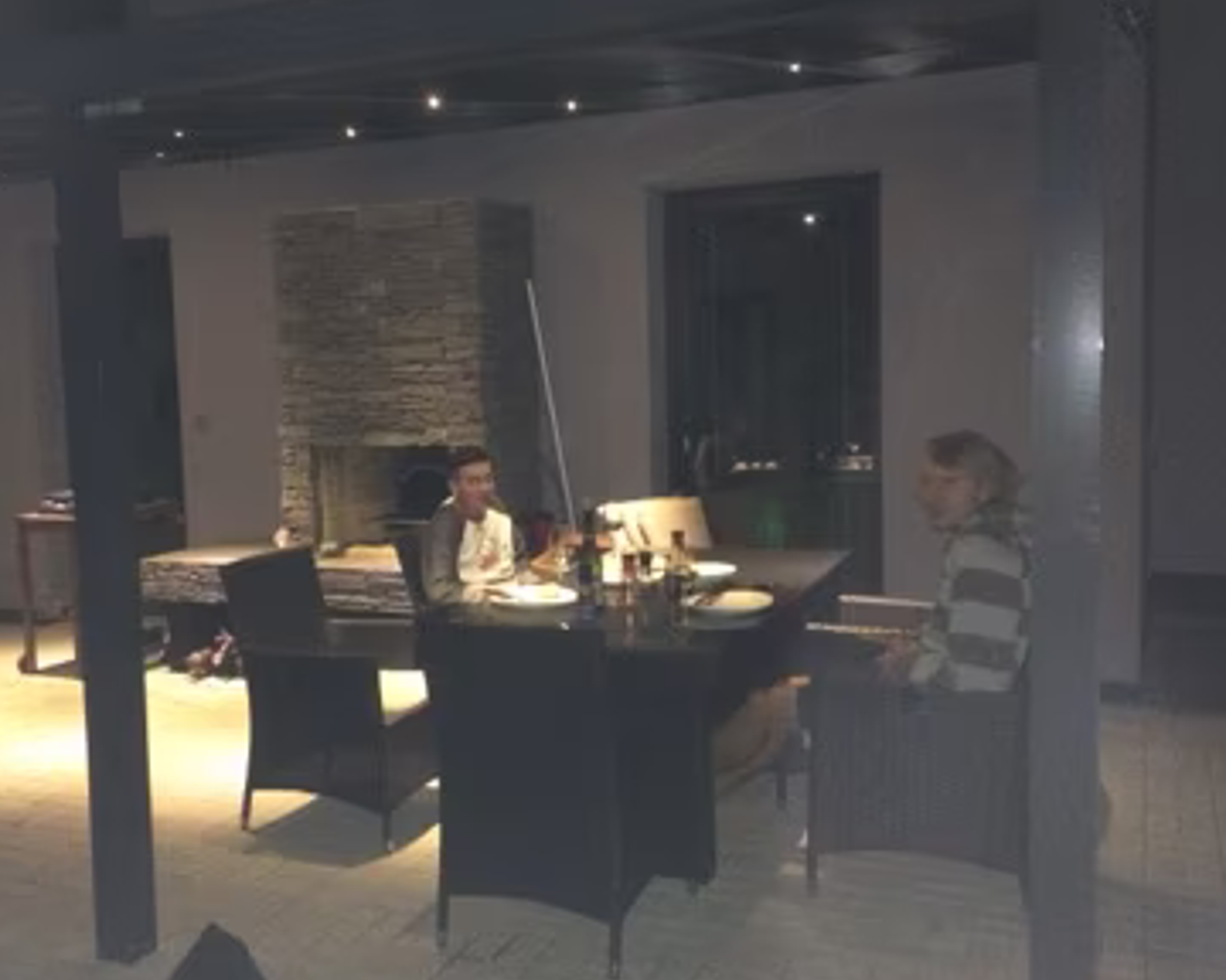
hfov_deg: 46.5
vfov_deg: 38.2
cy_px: 483
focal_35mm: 39
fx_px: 1415
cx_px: 473
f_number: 2.2
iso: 500
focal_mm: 4.12
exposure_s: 1/16
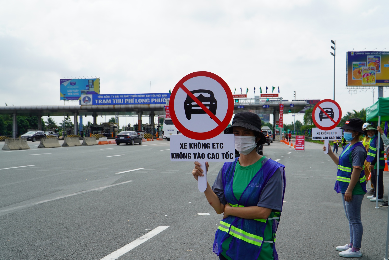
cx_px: 201
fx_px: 346
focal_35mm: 32
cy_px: 137
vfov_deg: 41.1
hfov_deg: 58.7
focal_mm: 20
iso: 100
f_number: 5
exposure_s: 1/800
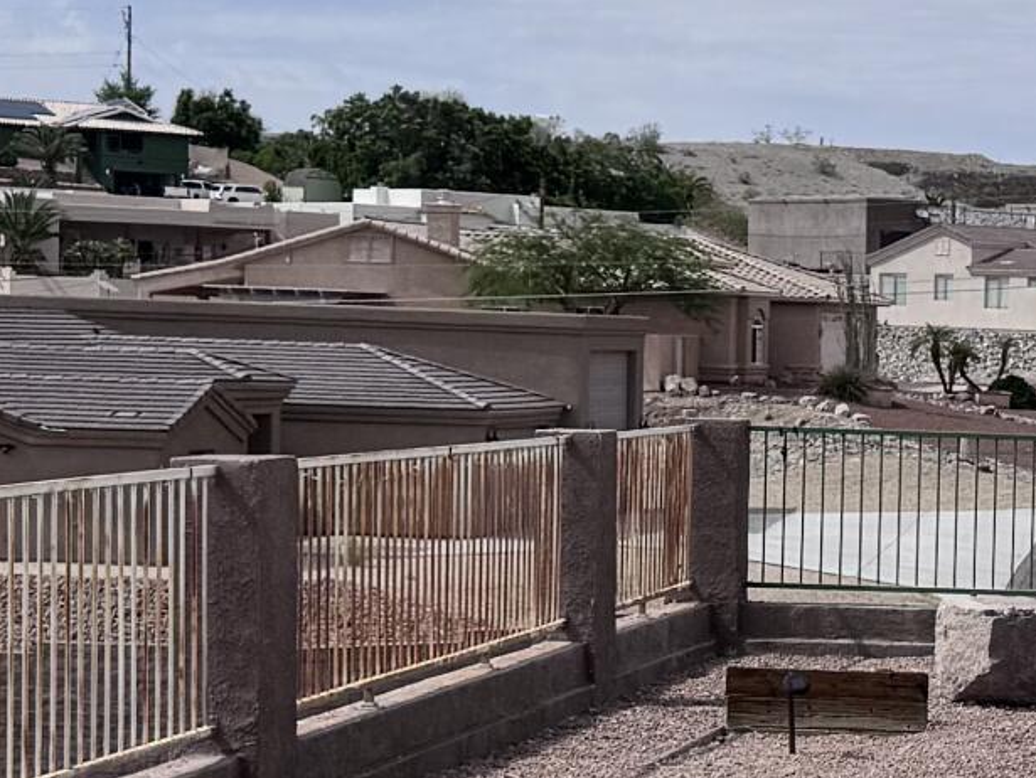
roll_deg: -1.7
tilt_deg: -3.8
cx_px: 1486
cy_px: 517
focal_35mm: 117
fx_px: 3504
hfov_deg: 15.7
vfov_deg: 12.7
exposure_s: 1/12346
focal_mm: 6.76
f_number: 1.78
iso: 80
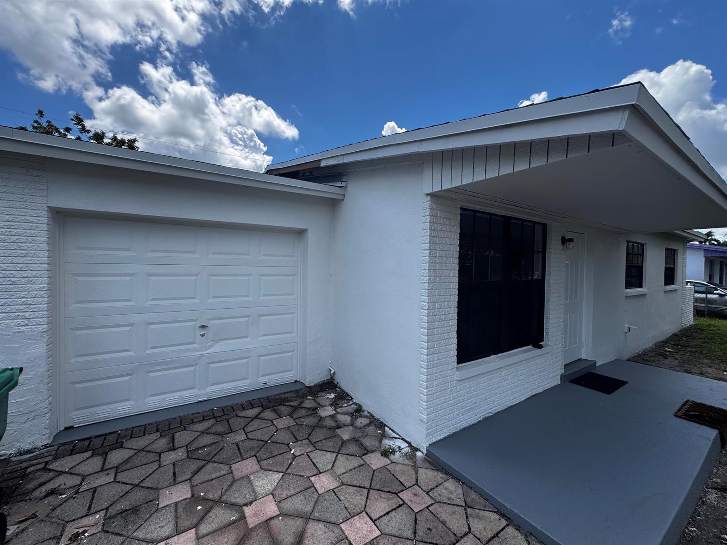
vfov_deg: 85.7
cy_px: 272
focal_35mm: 14
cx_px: 364
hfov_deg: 102.1
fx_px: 294
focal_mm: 2.22
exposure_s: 1/1178
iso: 50
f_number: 2.2
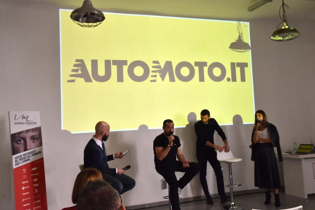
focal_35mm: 38
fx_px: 328
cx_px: 158
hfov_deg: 51.3
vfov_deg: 35.5
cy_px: 105
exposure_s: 1/100
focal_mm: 25
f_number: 5.6
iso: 900
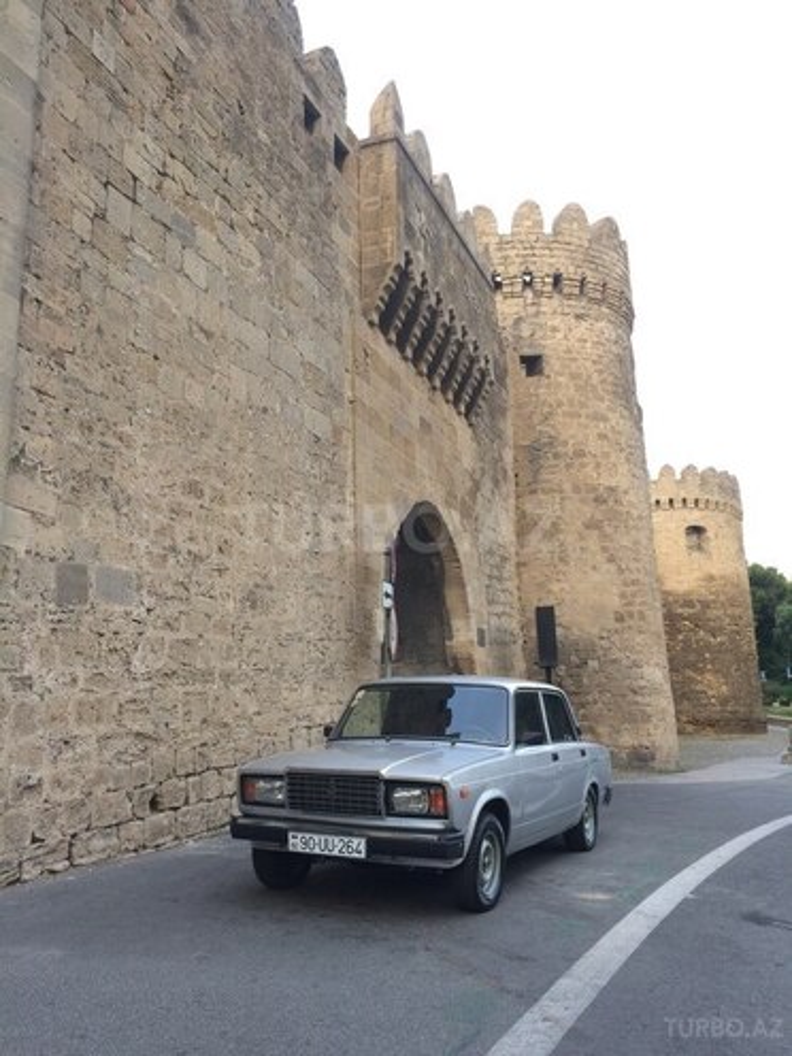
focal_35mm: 29
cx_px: 396
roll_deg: +3.0
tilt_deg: +12.2
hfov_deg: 48.2
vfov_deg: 61.7
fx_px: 885
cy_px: 528
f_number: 2.2
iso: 50
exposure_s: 1/50
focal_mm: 4.15
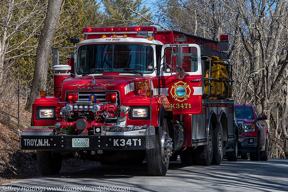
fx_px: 1392
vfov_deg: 7.9
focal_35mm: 174
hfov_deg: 11.8
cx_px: 149
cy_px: 89
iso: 400
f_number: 10
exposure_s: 1/500
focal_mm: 95
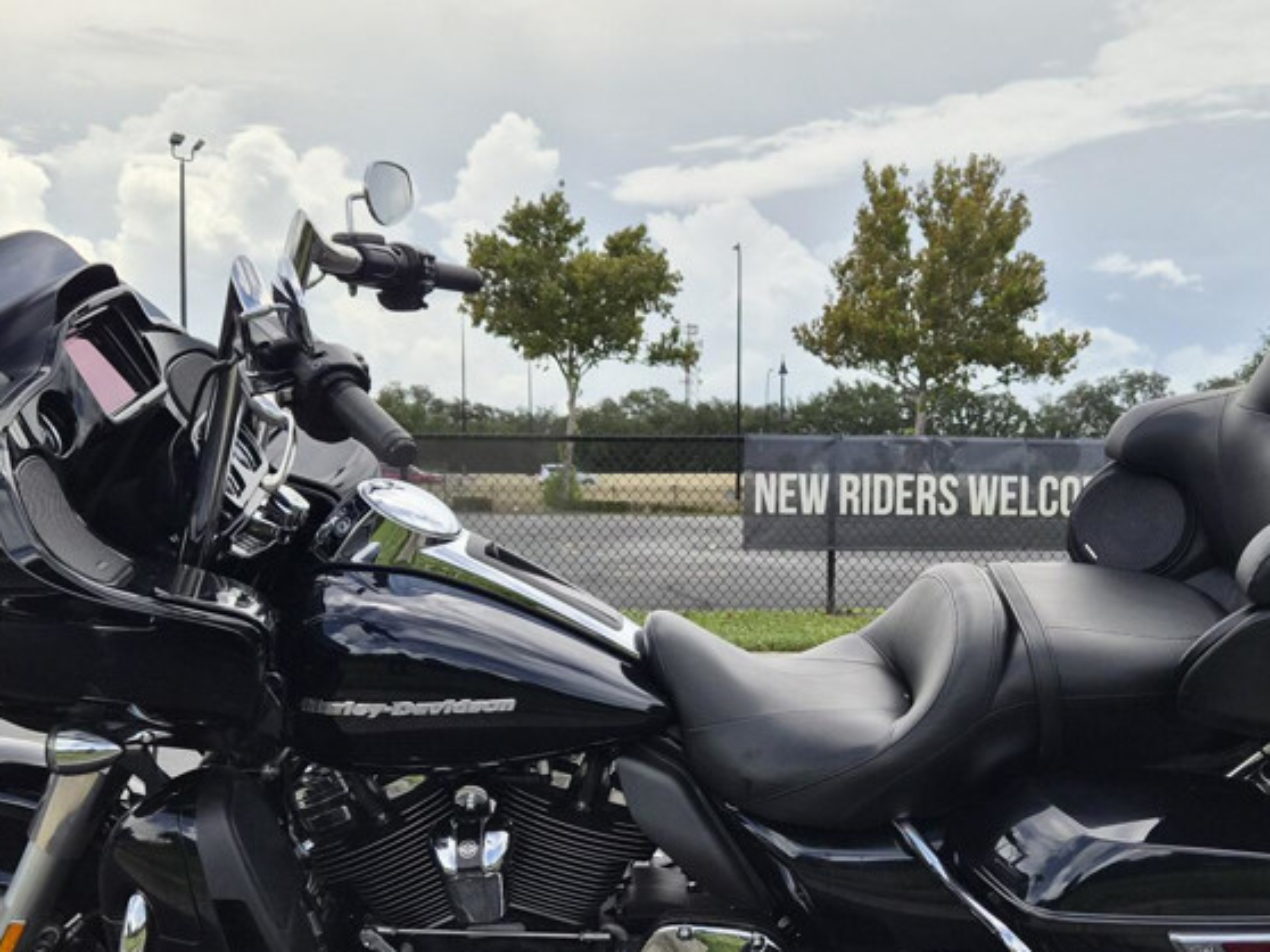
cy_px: 656
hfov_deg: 42.9
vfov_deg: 32.5
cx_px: 707
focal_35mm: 44
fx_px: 1614
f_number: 1.8
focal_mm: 5.4
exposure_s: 1/7248
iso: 80
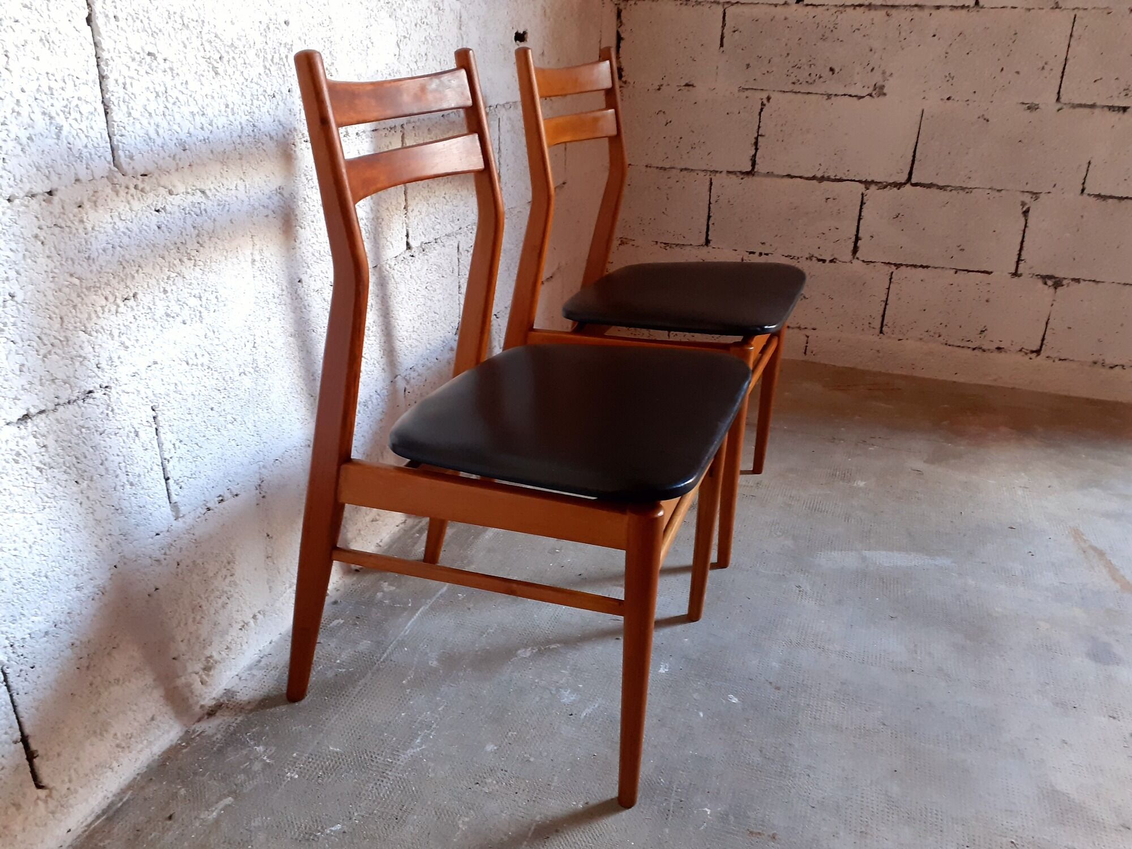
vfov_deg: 51.4
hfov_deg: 65.3
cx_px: 566
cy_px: 424
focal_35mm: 27
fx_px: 883
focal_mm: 3.6
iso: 200
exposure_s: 1/33
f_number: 1.9
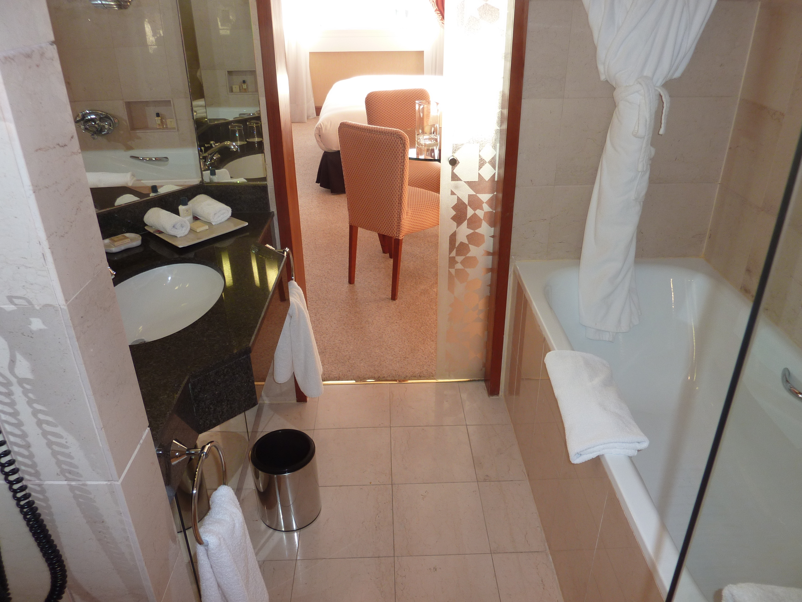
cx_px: 401
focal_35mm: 25
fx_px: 579
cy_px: 301
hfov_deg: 69.4
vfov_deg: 54.9
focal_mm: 4.1
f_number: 3.3
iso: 100
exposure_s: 1/30
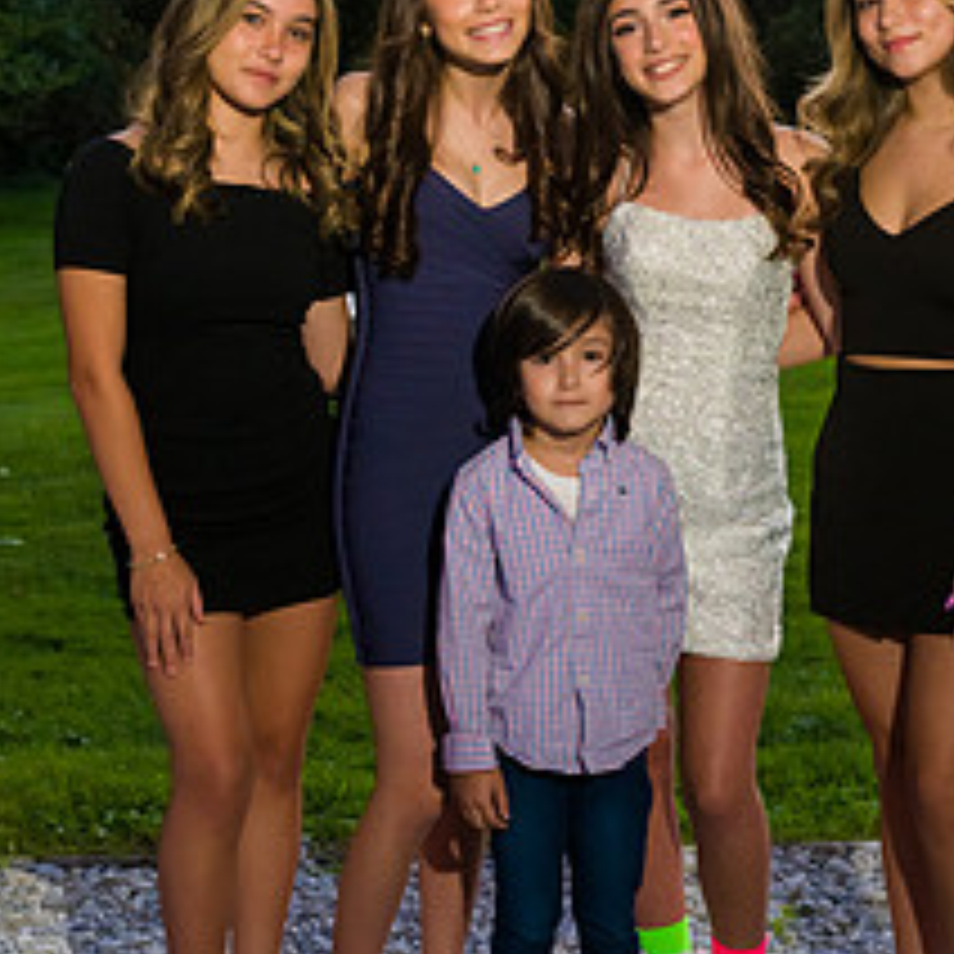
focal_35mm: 90
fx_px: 2806
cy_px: 351
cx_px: 585
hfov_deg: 19.3
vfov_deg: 19.3
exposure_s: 1/125
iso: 1000
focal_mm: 50
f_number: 6.3
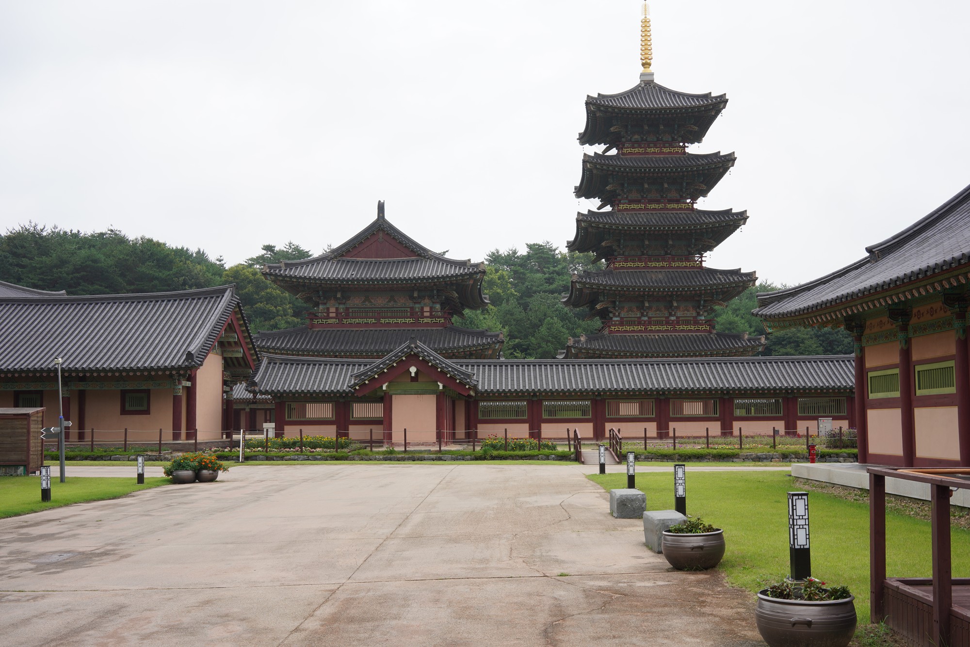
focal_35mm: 35
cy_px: 324
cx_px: 485
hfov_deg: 54.4
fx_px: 943
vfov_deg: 37.9
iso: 200
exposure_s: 1/80
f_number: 11
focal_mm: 35
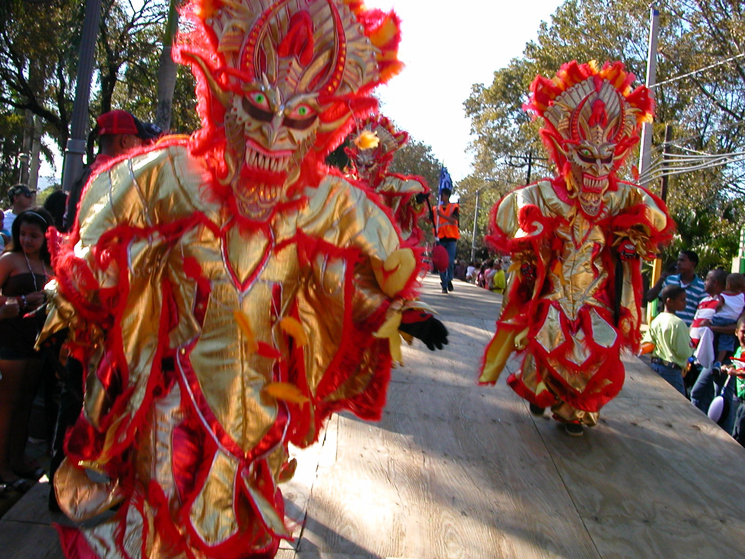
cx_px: 372
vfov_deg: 38.7
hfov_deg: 50.1
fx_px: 796
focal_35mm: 37
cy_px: 280
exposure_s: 1/207
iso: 100
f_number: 4.5
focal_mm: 5.6
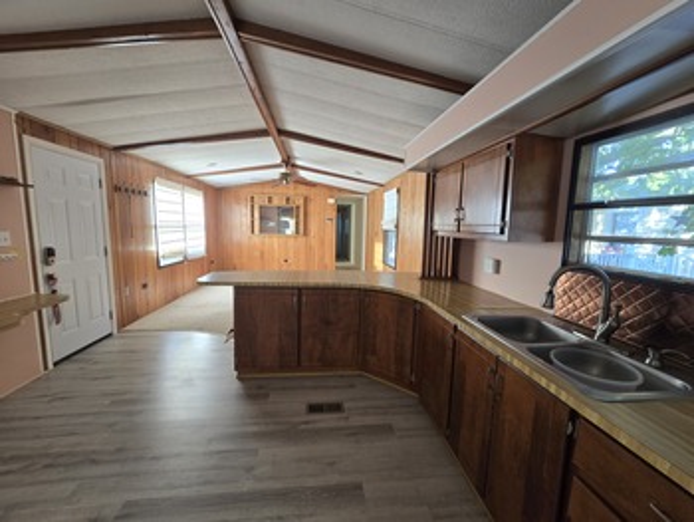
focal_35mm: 13
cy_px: 261
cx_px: 347
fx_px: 261
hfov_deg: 106.1
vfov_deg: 90.0
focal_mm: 2.2
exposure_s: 1/60
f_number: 2.2
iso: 100
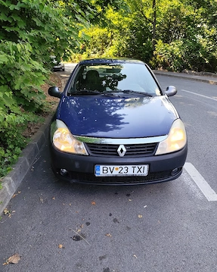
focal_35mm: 25
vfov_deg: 67.9
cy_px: 151
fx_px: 201
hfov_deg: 56.8
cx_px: 107
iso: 50
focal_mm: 6.14
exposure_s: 1/100
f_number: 1.65
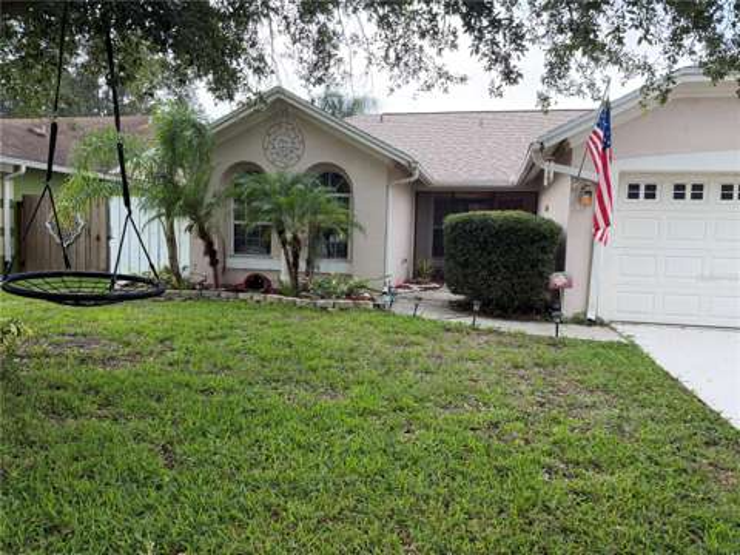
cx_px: 370
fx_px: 513
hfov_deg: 71.6
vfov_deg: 56.8
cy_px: 278
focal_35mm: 24
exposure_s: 1/228
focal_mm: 6.76
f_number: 1.78
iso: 80
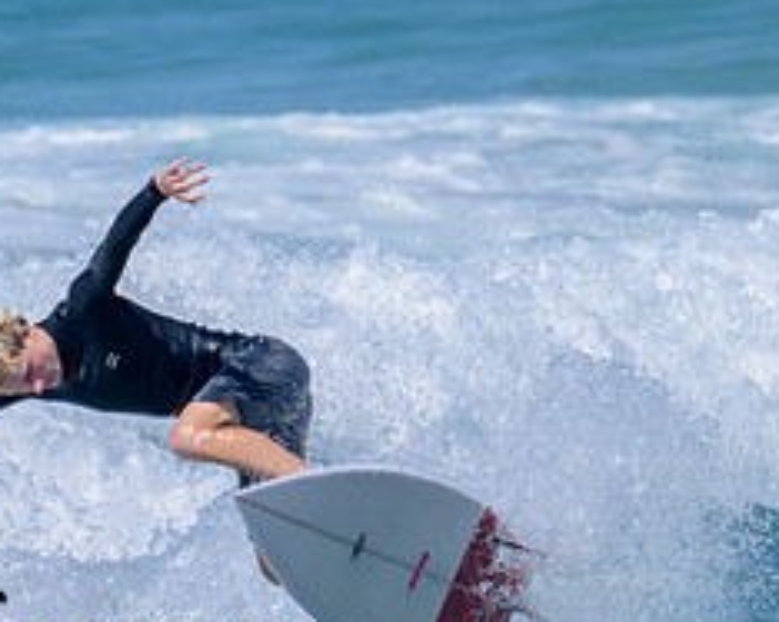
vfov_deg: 0.6
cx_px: 303
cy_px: 394
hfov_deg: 0.8
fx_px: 58191
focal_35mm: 2525
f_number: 16
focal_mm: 800
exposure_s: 1/2000
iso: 900
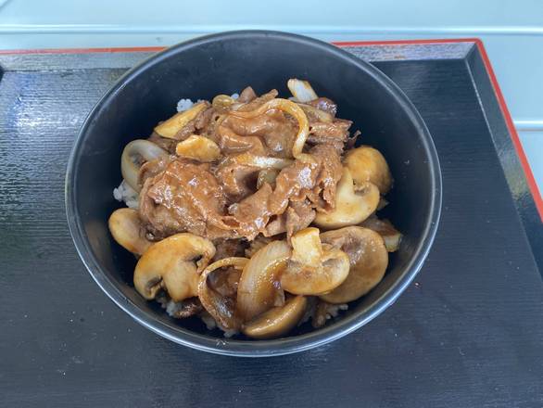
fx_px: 408
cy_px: 204
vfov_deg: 53.1
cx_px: 272
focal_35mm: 26
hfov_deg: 67.3
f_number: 1.8
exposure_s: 1/121
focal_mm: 4.25
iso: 125
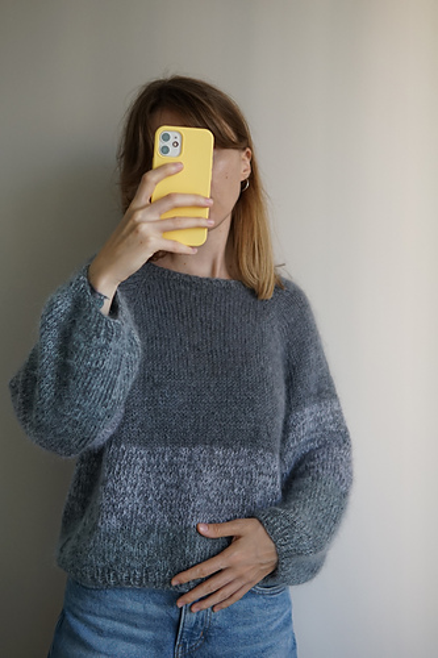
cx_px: 219
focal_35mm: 45
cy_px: 329
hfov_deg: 29.8
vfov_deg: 43.6
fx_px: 822
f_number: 2.2
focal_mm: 30
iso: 640
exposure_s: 1/160
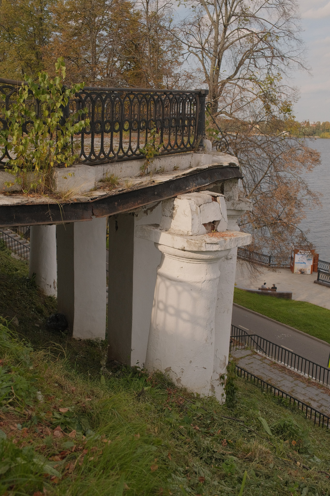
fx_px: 481
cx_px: 165
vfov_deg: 54.4
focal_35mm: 35
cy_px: 248
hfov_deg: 37.9
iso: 640
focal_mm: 23.5
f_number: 4
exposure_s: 1/2400
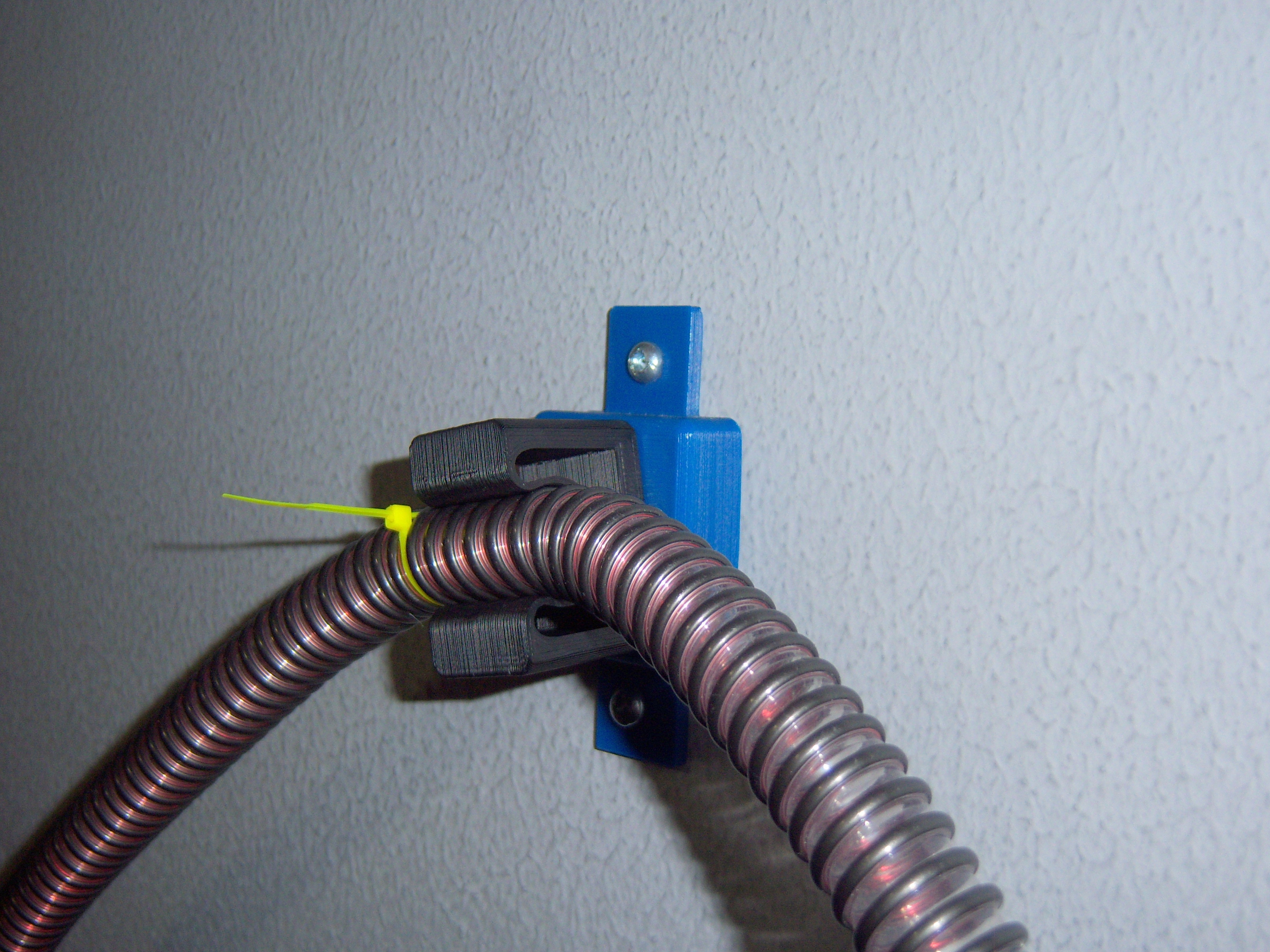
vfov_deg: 35.1
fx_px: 1504
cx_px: 670
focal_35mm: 41
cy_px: 522
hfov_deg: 45.8
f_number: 2.8
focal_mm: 7.5
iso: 80
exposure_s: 1/60
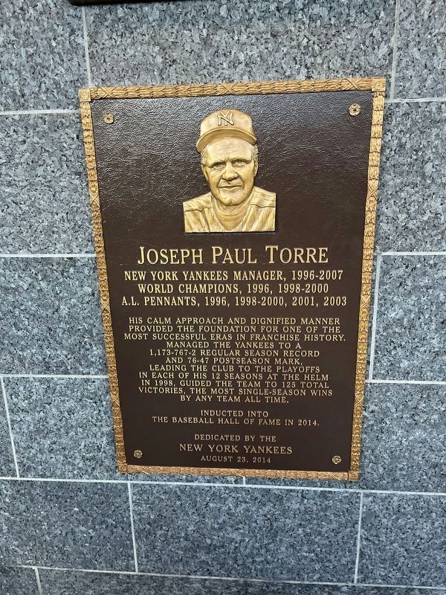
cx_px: 223
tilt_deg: -11.7
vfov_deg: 67.3
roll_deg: +0.2
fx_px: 447
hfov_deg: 53.1
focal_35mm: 26
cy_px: 298
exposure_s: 1/120
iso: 80
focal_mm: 5.1
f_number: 1.6
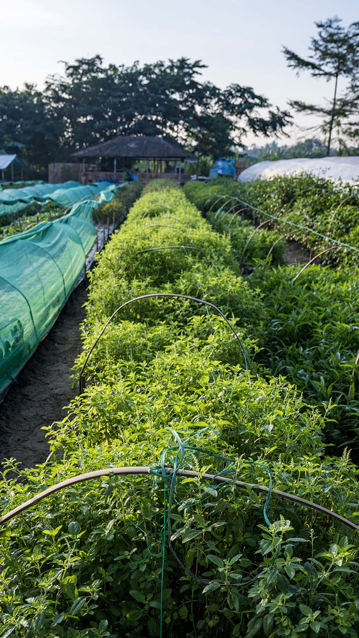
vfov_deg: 55.3
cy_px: 321
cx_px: 182
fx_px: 610
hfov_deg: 32.8
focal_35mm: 36
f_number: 5.6
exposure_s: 1/250
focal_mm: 34
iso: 110
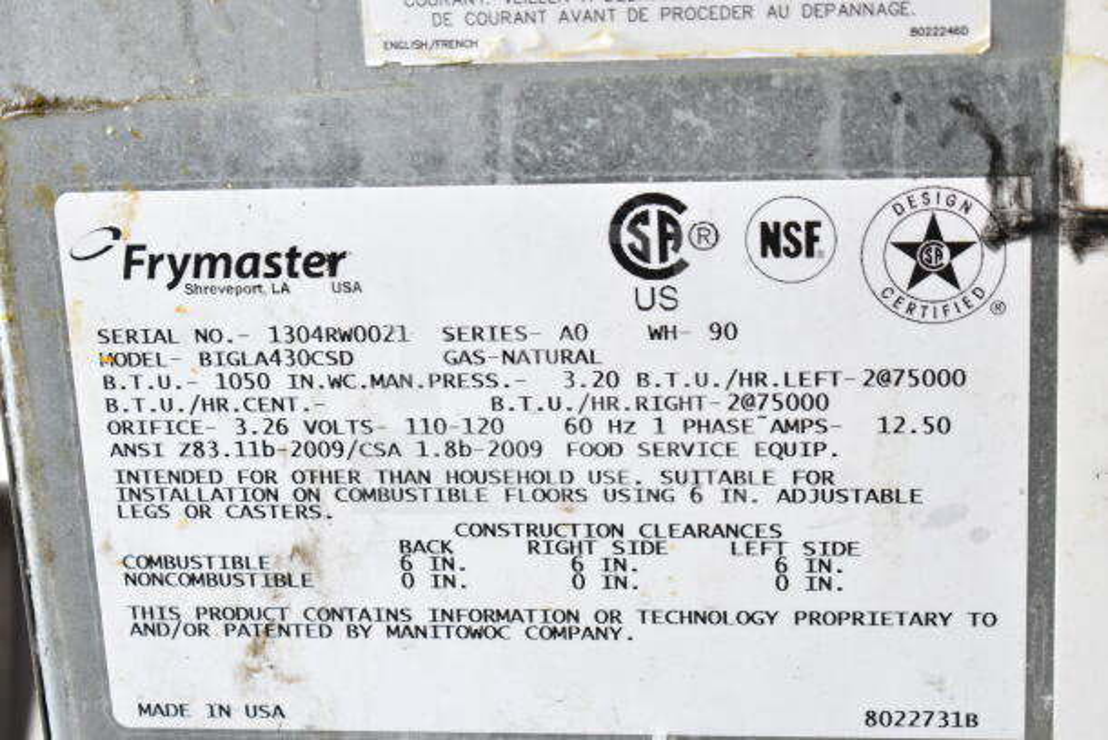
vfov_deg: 16.6
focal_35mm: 82
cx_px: 554
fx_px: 2540
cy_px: 370
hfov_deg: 24.6
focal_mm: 55
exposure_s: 1/125
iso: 1600
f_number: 5.6
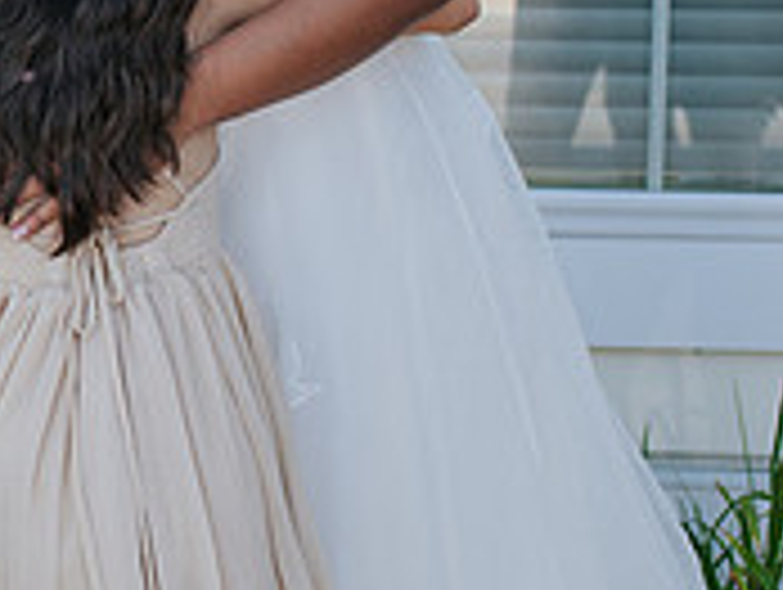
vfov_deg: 13.1
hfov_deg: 16.7
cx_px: -176
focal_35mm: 112
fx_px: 2537
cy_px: 23
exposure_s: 1/400
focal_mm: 35
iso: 280
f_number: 3.5
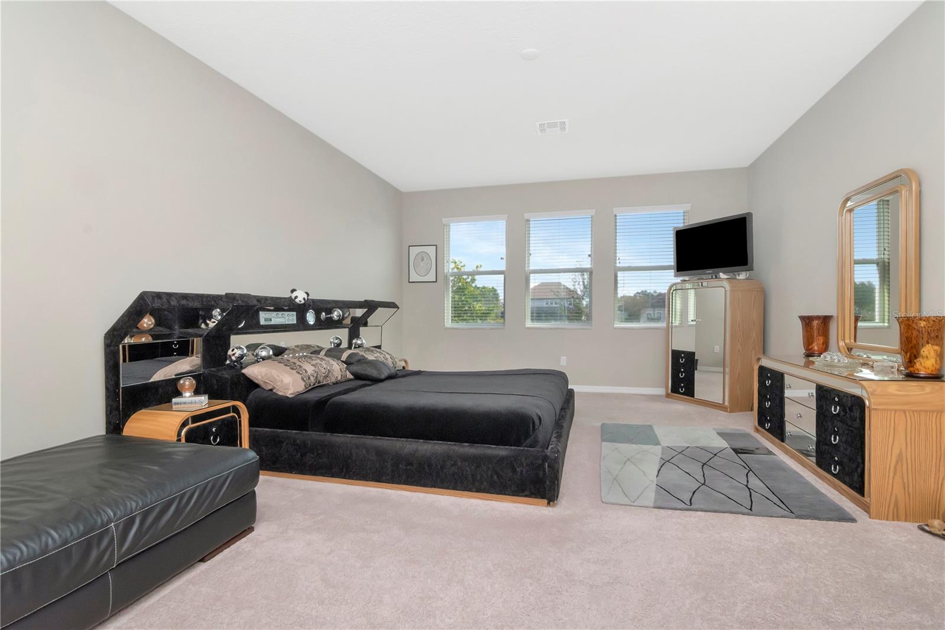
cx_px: 472
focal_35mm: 16
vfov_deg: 72.0
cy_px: 315
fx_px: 433
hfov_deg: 95.0
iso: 1000
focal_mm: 11
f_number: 11
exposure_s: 1/200
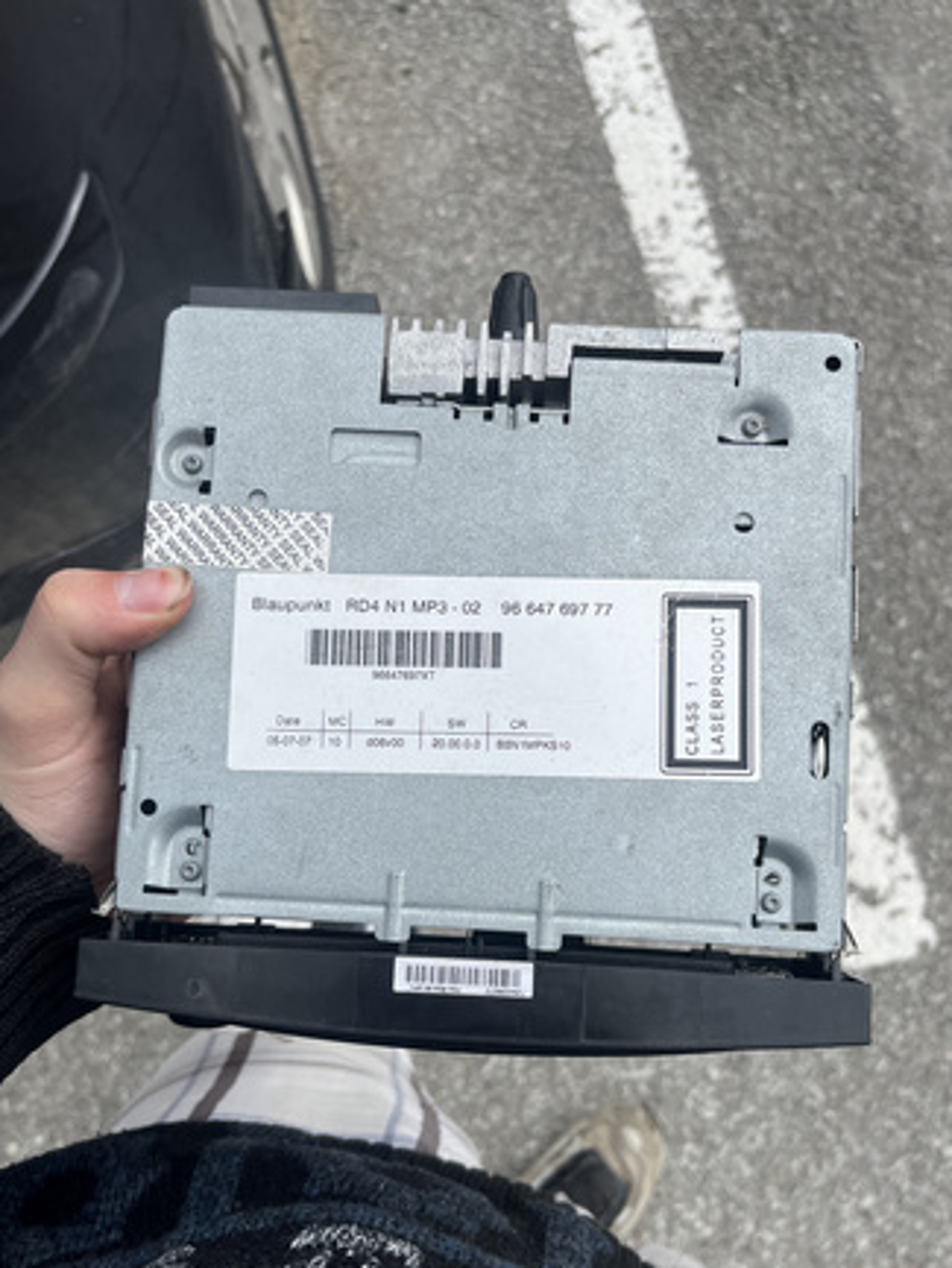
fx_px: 1100
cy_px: 720
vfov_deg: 59.7
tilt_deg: -74.7
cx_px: 499
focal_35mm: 30
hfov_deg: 46.8
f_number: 1.6
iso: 50
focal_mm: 5.1
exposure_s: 1/3623
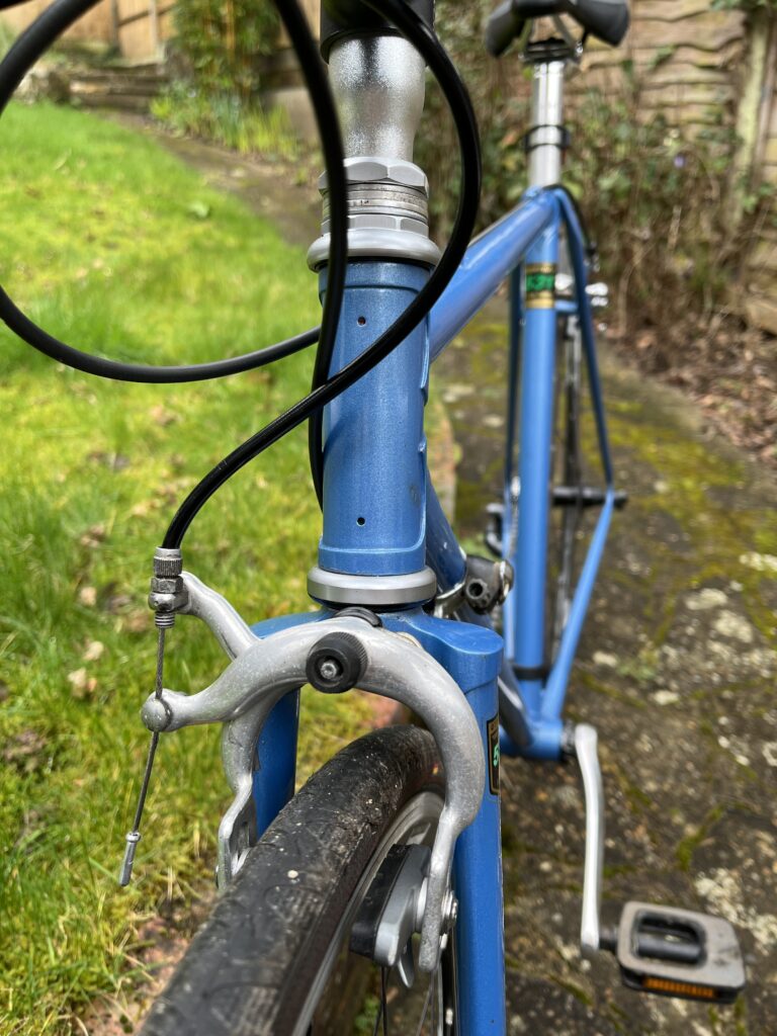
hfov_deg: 53.1
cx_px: 388
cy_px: 518
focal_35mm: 26
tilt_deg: -25.6
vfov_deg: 67.3
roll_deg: -2.1
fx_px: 778
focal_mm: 5.1
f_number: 1.6
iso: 40
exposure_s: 1/167
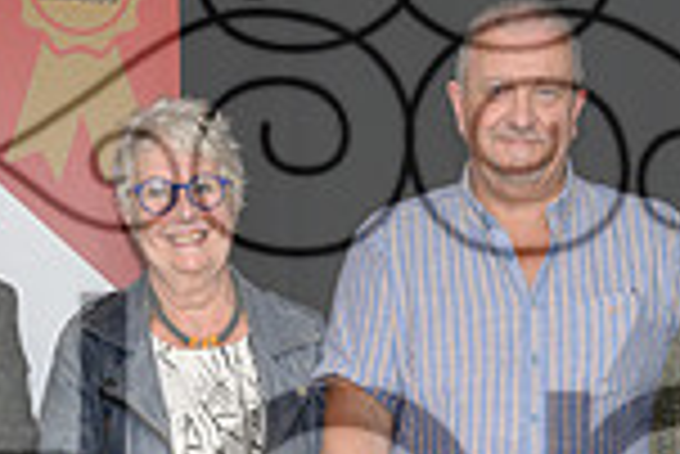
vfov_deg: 14.0
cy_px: 670
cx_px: 401
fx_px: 1739
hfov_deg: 22.1
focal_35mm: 92
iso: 1250
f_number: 4
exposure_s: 1/200
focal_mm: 24
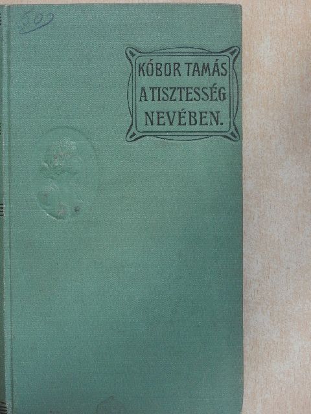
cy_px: 207
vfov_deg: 32.2
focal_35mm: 60
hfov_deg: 24.4
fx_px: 719
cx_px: 156
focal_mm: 10.7
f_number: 4.2
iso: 400
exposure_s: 1/10
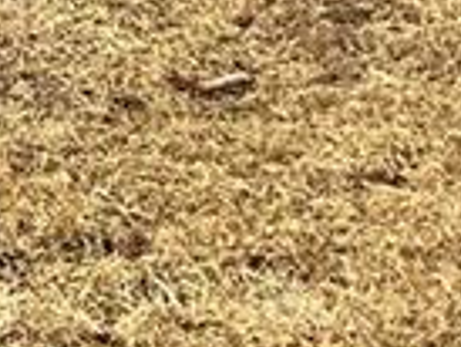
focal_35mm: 217
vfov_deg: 6.4
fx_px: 2892
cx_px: -1033
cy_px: -628
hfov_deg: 7.7
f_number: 1.8
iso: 25
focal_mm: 3
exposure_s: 1/1848
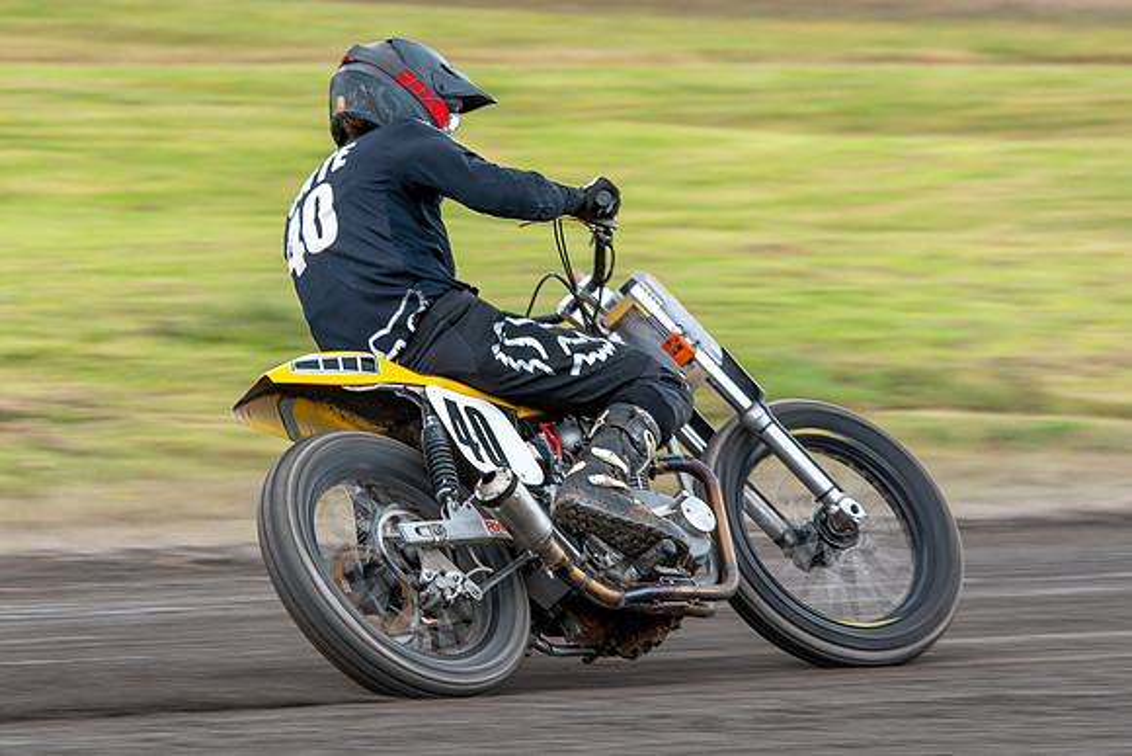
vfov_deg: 4.4
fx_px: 9862
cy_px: 382
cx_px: 511
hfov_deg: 6.6
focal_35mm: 314
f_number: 7.1
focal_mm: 185
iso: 200
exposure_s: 1/200
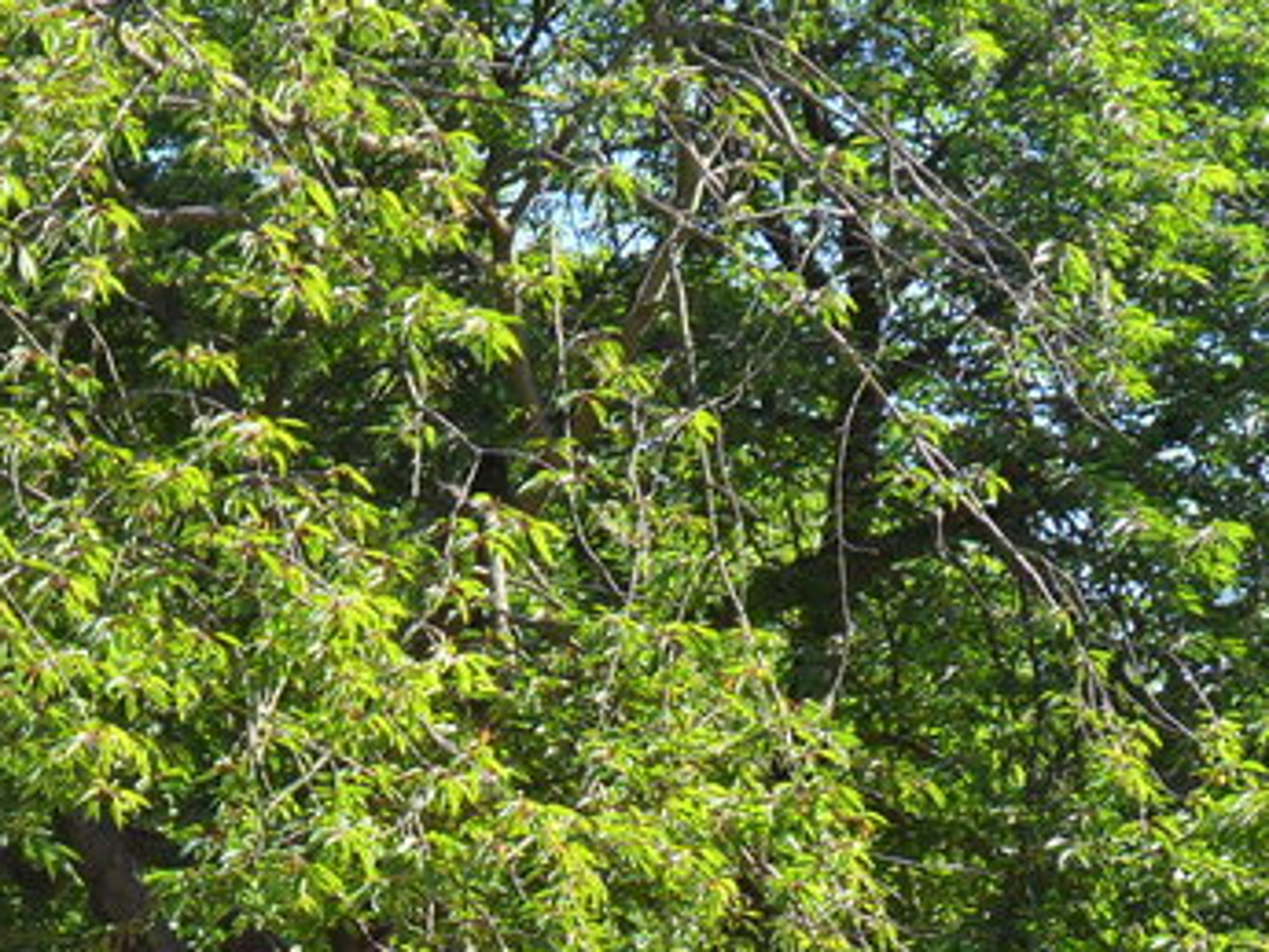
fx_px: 3741
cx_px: 96
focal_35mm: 102
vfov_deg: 14.2
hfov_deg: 18.9
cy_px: 1037
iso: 100
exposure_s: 1/180
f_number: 4.5
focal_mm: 7.8
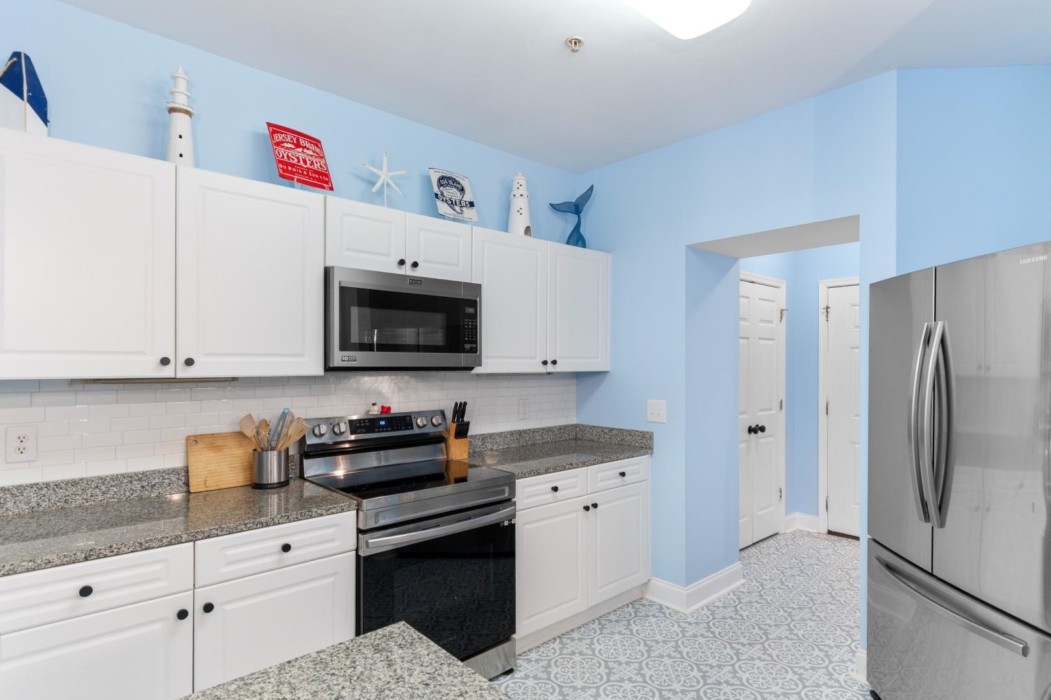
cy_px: 350
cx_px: 526
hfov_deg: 90.0
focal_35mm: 18
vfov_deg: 67.4
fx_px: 525
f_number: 4.8
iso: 100
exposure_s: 1/5
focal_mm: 12
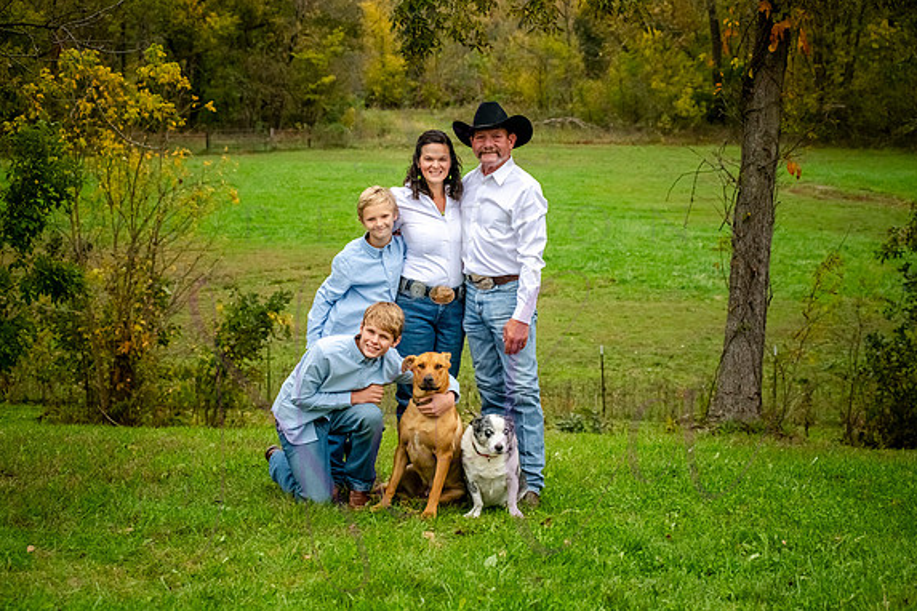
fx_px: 2063
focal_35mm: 81
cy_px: 303
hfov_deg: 25.1
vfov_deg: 16.9
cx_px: 459
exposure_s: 1/800
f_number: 7.1
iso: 2000
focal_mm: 80
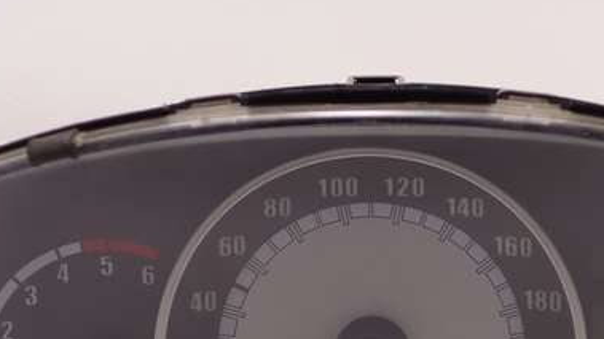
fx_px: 2610
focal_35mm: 163
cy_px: 298
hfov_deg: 13.2
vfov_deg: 7.4
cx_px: 379
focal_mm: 26.89
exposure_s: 1/80
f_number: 4
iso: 320
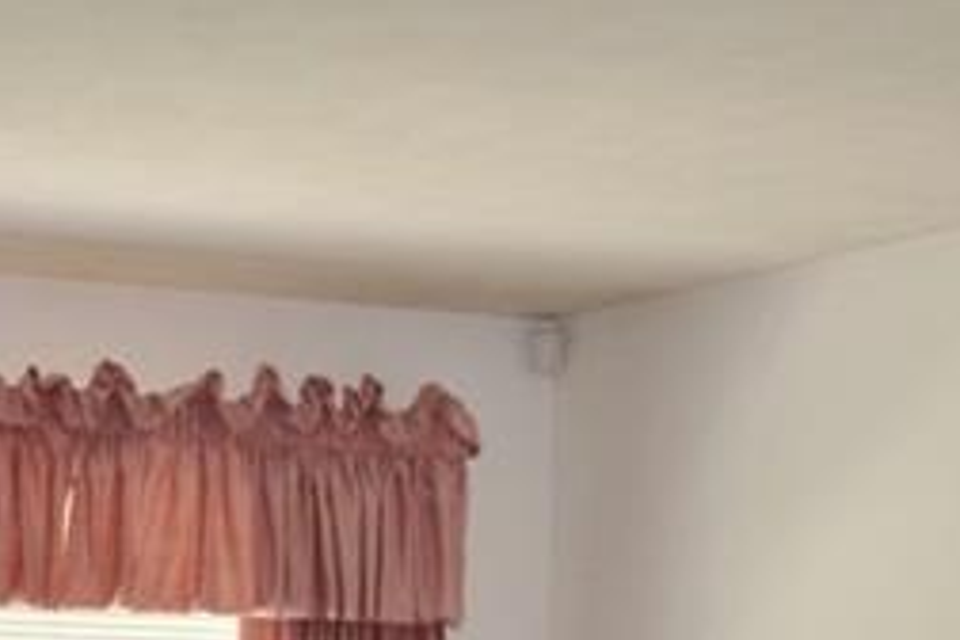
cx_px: -69
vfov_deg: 10.0
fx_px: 3573
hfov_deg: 15.0
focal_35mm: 134
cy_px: 850
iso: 400
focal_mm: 22
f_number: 4
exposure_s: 1/80
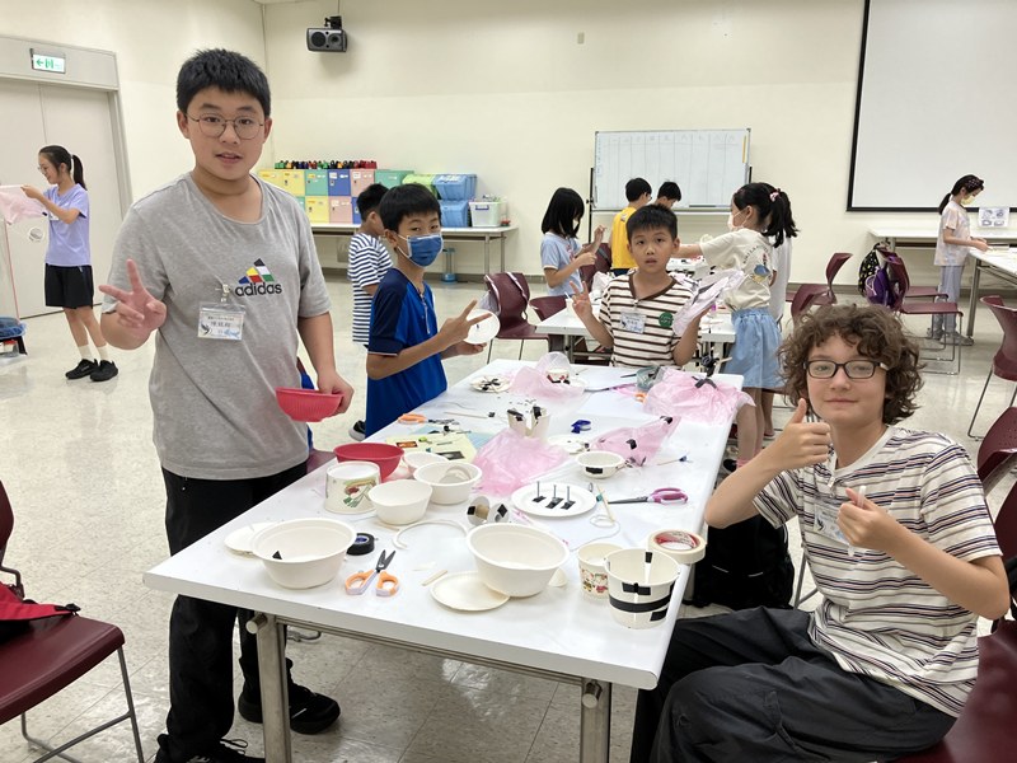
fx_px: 823
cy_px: 382
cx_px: 508
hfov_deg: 63.4
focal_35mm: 28
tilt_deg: -12.2
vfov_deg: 49.7
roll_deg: +1.6
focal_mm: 3.99
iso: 50
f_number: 1.8
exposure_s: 1/120
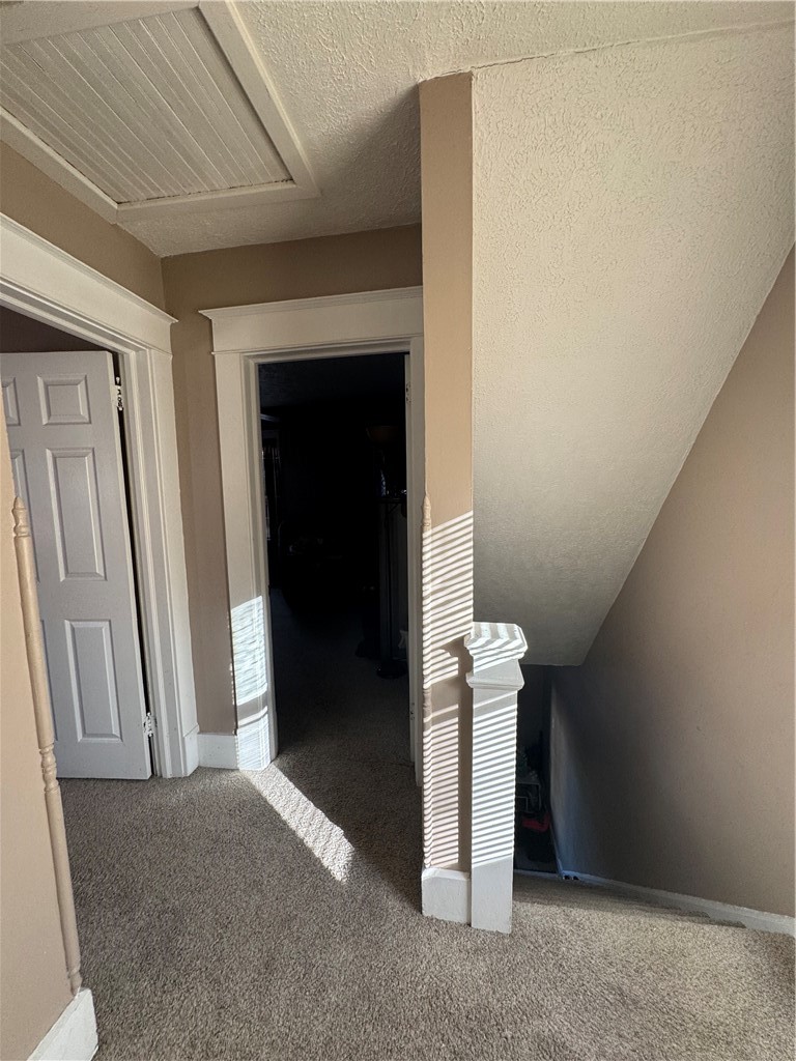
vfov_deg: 102.1
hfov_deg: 85.7
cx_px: 398
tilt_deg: -7.3
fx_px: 429
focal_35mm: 14
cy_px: 530
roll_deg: +1.6
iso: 125
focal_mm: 2.22
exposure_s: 1/99
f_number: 2.2
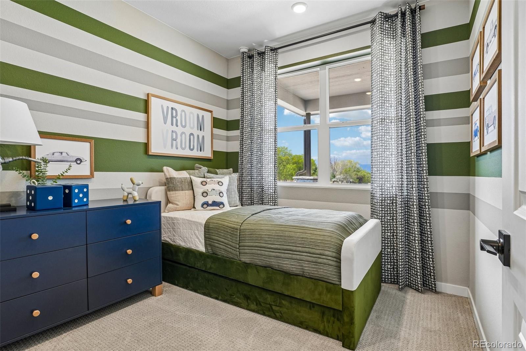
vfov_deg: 72.0
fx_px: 241
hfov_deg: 95.0
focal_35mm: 16
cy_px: 176
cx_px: 263
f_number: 8
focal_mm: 11
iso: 400
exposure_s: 1/30
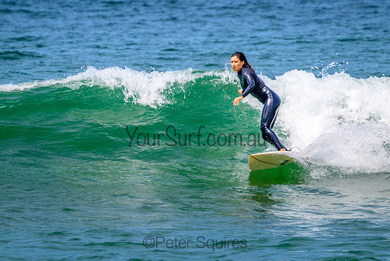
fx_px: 9994
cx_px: 225
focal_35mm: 922
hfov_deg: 2.2
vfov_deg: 1.5
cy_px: 114
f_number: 11
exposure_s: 1/2000
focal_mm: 800
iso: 1250
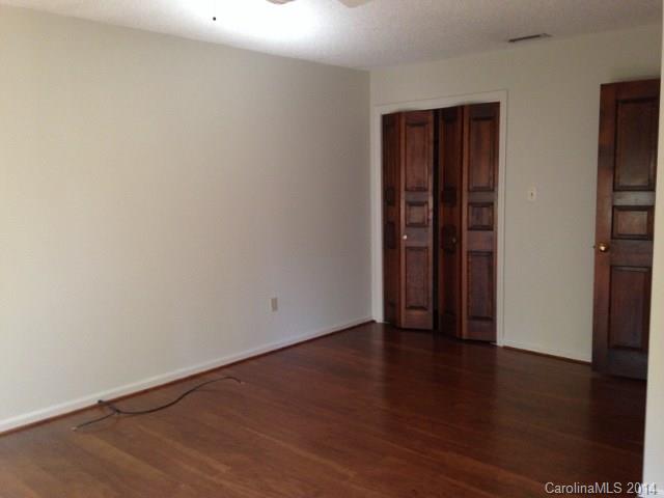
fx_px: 633
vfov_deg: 42.9
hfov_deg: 55.4
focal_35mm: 33
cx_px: 332
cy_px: 249
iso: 160
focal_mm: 4.12
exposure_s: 1/20
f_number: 2.4
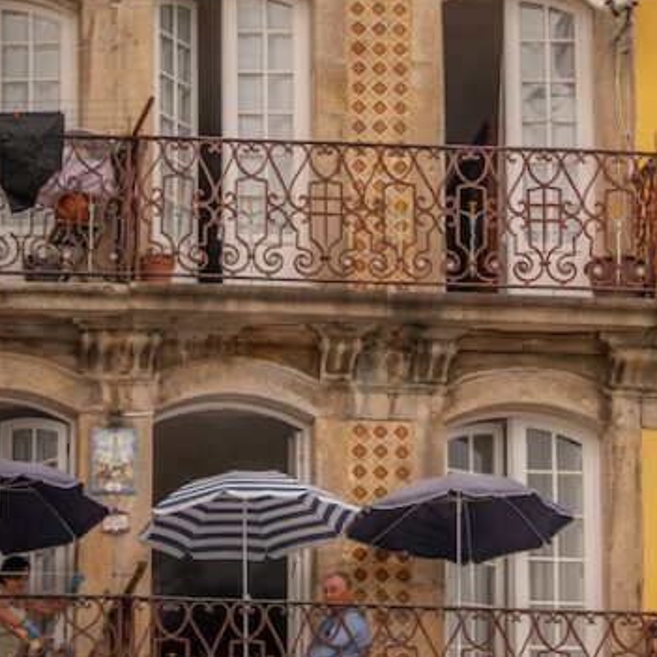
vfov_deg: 9.3
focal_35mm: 188
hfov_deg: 9.3
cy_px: 73
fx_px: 4037
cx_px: 573
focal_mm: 70
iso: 100
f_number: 2.8
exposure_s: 1/2000
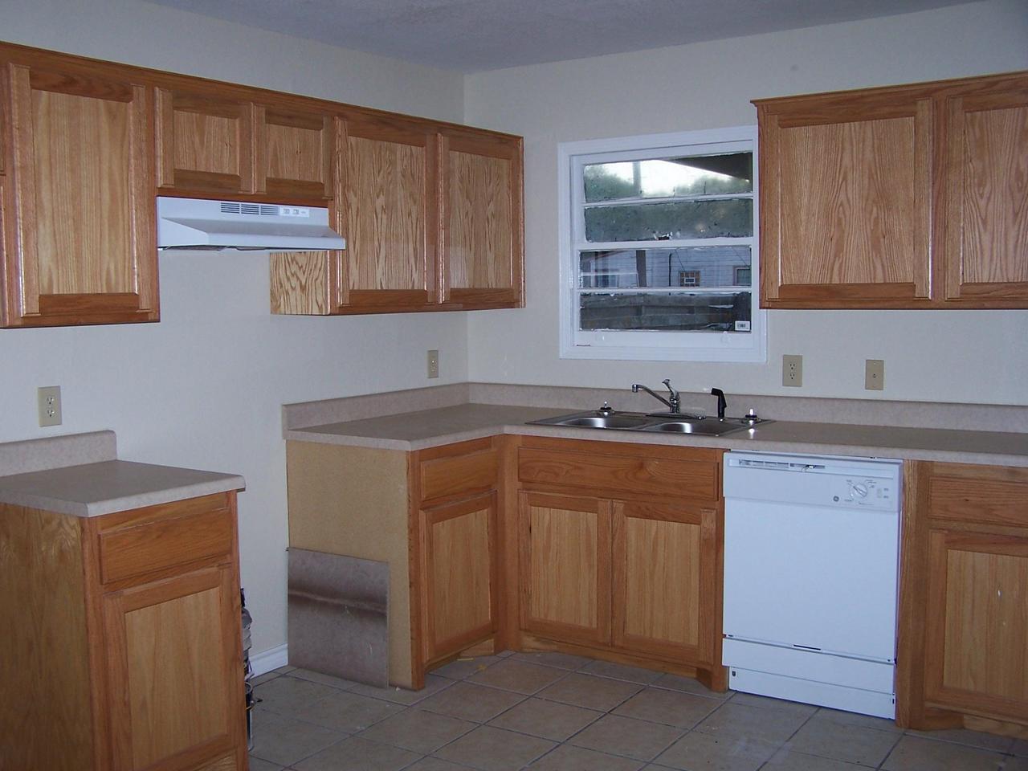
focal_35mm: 38
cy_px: 386
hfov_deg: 49.0
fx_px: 1128
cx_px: 514
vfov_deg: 37.7
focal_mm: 6.3
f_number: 2.8
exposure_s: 1/60
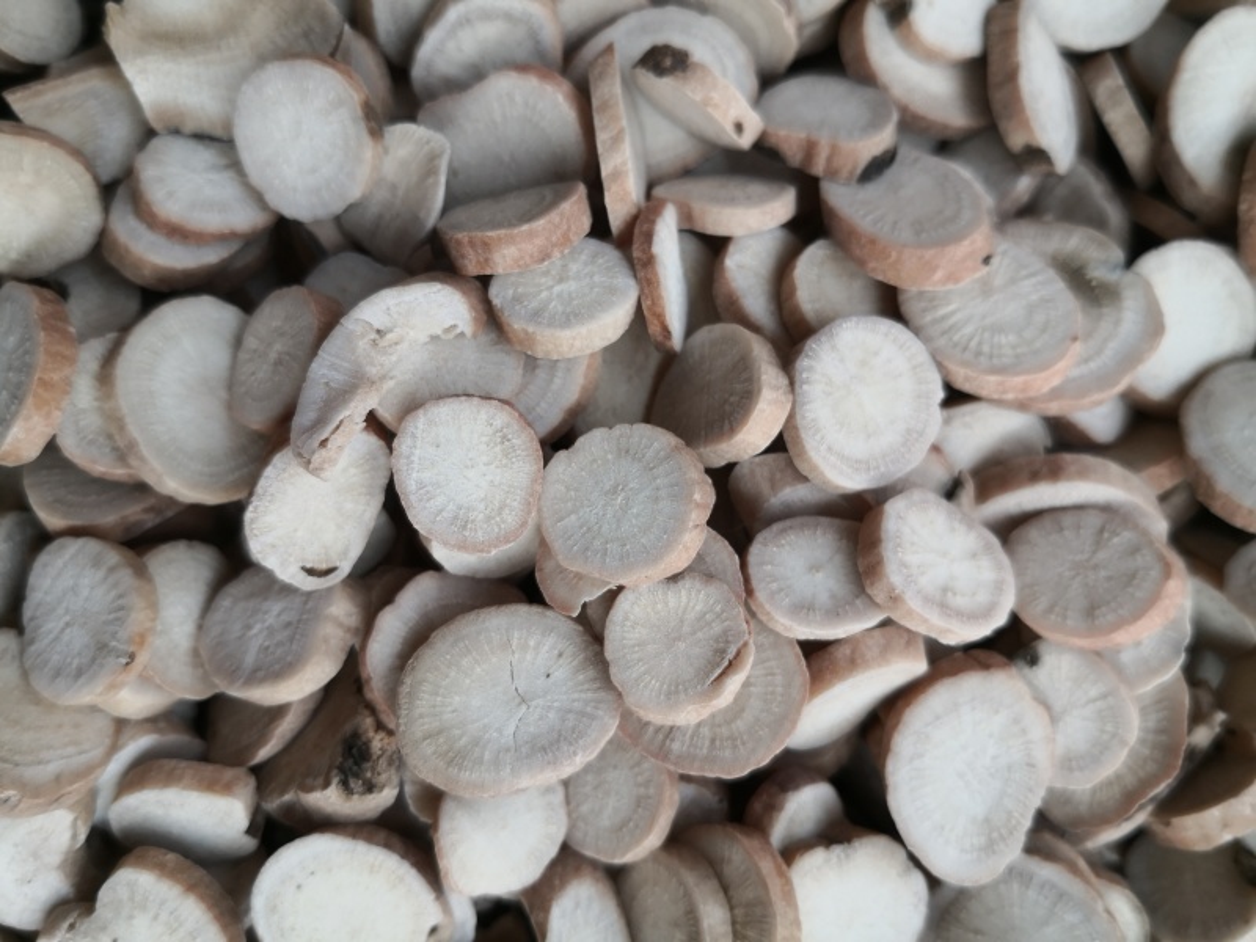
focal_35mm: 27
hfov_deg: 65.3
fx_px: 980
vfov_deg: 51.4
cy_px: 471
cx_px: 628
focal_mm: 3.95
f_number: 1.6
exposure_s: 1/165
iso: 50
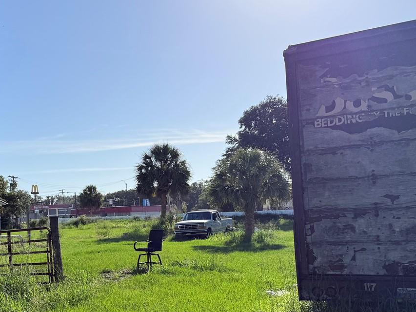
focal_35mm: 45
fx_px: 541
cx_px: 75
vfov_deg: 32.0
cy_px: 206
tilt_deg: +2.4
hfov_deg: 40.1
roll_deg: +2.1
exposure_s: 1/8130
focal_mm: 6.76
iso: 80
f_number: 1.78
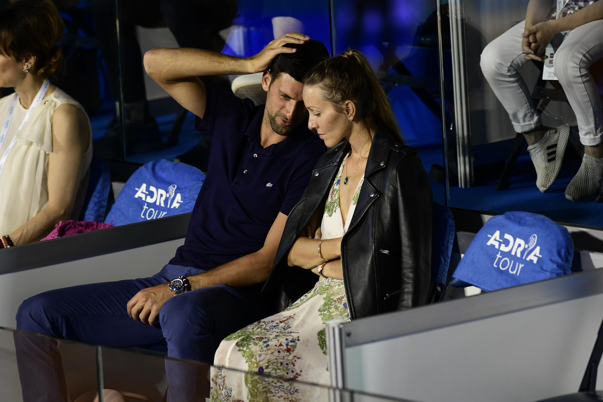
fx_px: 5025
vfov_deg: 4.6
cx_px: 302
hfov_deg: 6.9
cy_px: 201
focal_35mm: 300
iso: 2000
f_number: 3.5
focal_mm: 300
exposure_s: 1/640
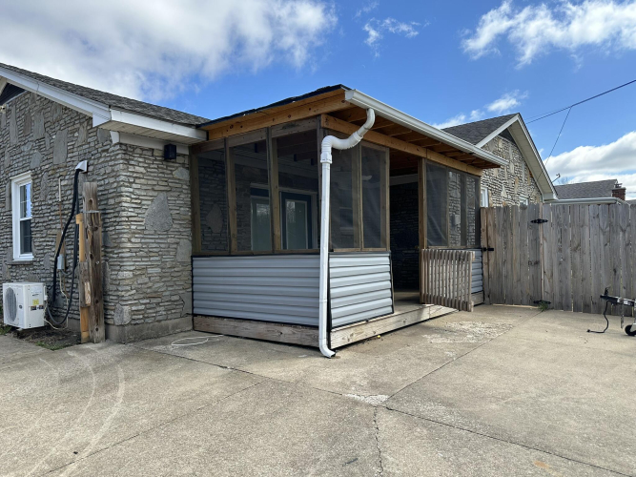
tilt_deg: +1.3
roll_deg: +0.3
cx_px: 318
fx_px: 441
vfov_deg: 56.8
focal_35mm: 24
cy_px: 238
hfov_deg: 71.6
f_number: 1.78
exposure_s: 1/2660
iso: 80
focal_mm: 6.86
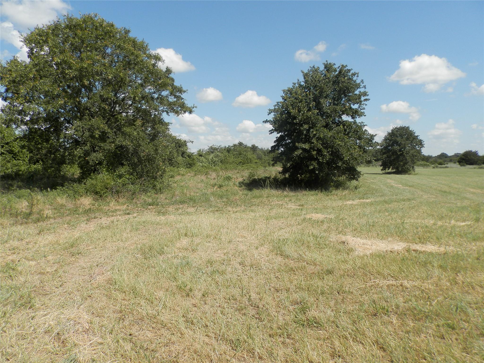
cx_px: 242
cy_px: 182
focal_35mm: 25
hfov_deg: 69.4
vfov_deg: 54.9
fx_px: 350
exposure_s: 1/125
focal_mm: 4.5
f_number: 8.7
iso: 80
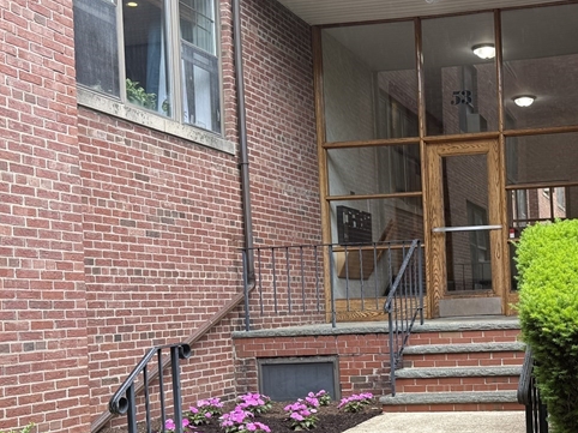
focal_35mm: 51
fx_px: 851
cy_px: 309
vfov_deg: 28.2
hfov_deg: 35.4
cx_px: 513
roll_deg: +2.3
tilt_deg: -1.4
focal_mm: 6.76
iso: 80
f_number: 1.78
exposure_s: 1/121
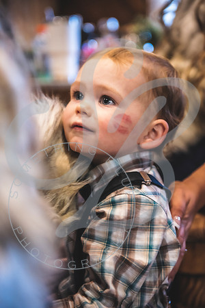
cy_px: 154
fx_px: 598
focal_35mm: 70
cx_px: 102
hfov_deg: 19.5
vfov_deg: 28.8
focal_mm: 70
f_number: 2.8
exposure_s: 1/125
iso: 1600
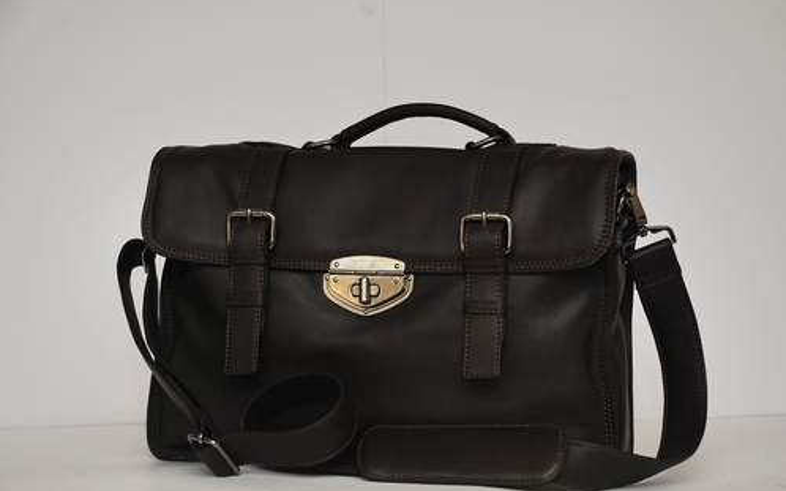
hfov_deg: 25.8
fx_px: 1713
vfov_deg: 16.3
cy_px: 258
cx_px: 393
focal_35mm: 80
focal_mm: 52
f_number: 5.6
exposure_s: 1/100
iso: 400
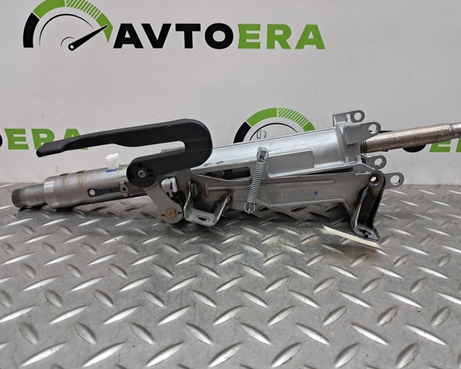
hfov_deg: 60.4
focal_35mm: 29
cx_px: 241
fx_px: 396
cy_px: 188
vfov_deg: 50.0
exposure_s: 1/50
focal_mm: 4
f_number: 1.8
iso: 125
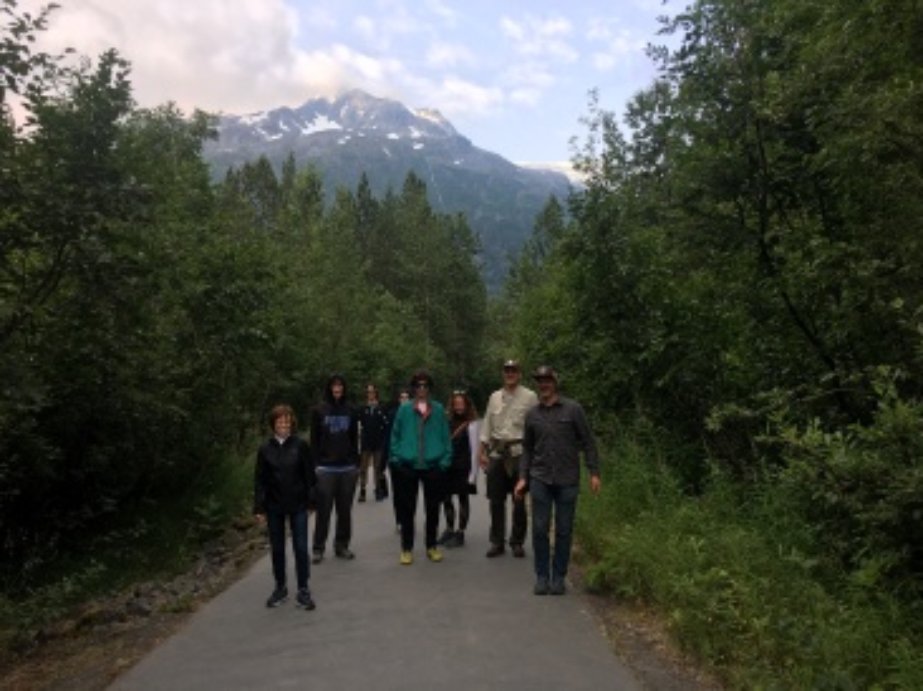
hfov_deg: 61.7
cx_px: 462
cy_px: 346
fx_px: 773
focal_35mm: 29
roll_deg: -0.4
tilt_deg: +5.2
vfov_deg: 48.2
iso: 25
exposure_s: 1/382
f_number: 2.2
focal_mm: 4.15
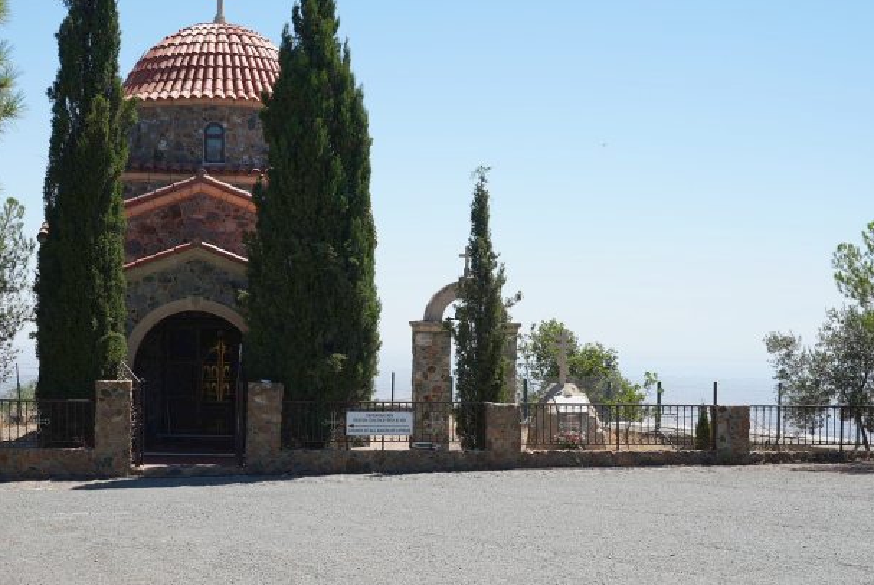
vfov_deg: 25.1
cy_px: 325
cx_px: 386
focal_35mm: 54
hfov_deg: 36.8
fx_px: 1312
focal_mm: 41
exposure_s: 1/200
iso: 100
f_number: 8
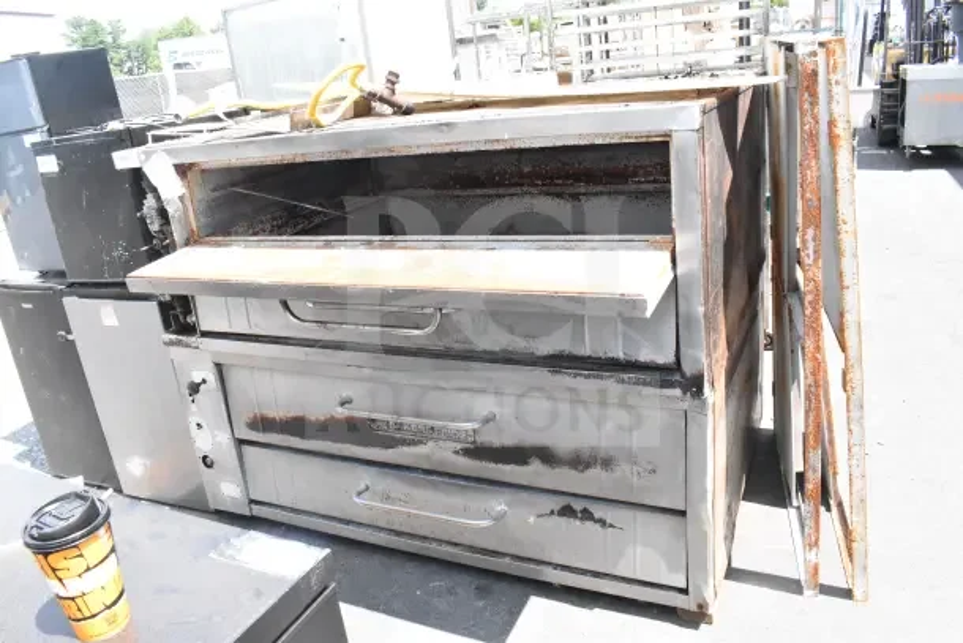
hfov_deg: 67.4
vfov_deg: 48.0
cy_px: 322
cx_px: 482
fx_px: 722
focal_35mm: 27
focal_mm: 18
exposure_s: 1/800
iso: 6400
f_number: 14
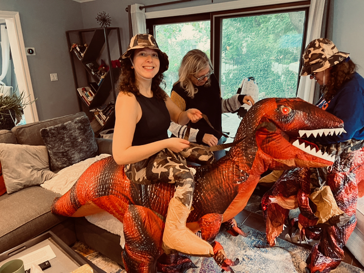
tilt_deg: -19.9
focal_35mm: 26
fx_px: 273
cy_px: 136
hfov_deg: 67.3
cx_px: 182
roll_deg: +1.4
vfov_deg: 53.1
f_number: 1.5
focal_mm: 5.7
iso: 500
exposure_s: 1/47
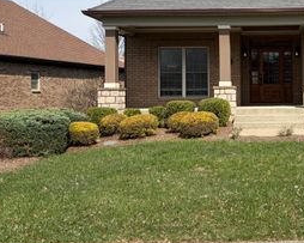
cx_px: 272
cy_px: 78
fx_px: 450
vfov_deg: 30.0
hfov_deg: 35.2
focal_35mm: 50
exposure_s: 1/3125
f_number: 1.6
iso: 50
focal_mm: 5.96
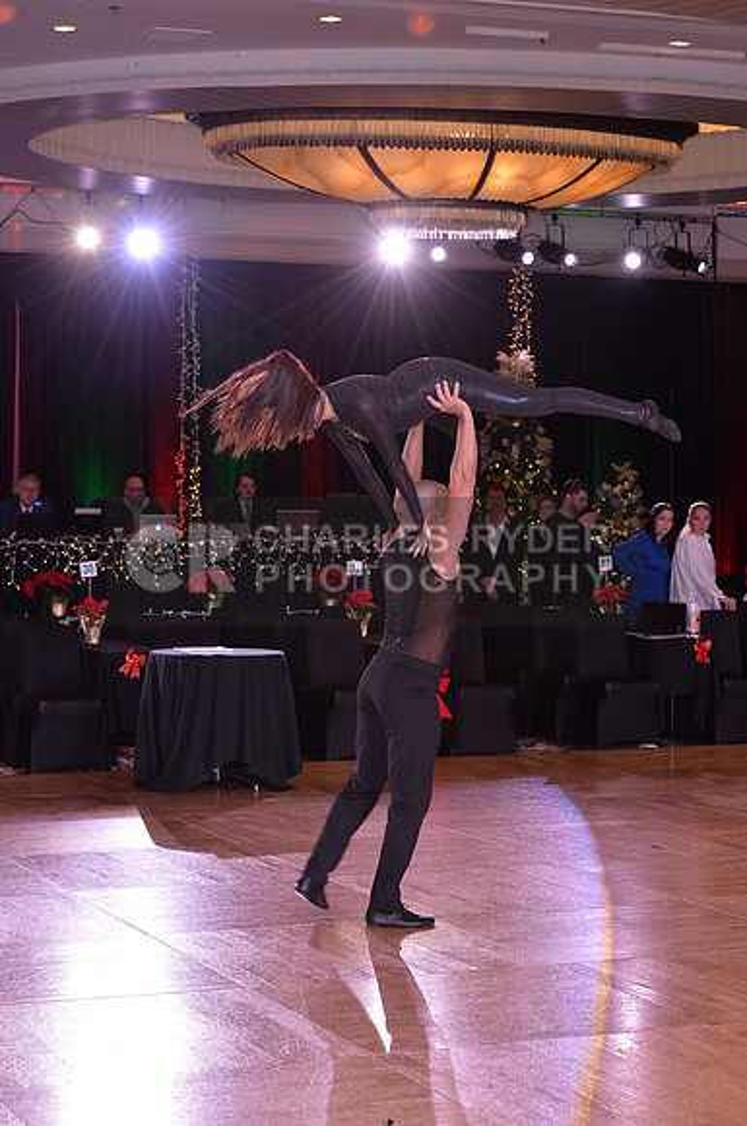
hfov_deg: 16.6
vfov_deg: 24.8
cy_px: 563
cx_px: 374
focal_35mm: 82
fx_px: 2560
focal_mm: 82
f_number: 7.1
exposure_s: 1/250
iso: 2000
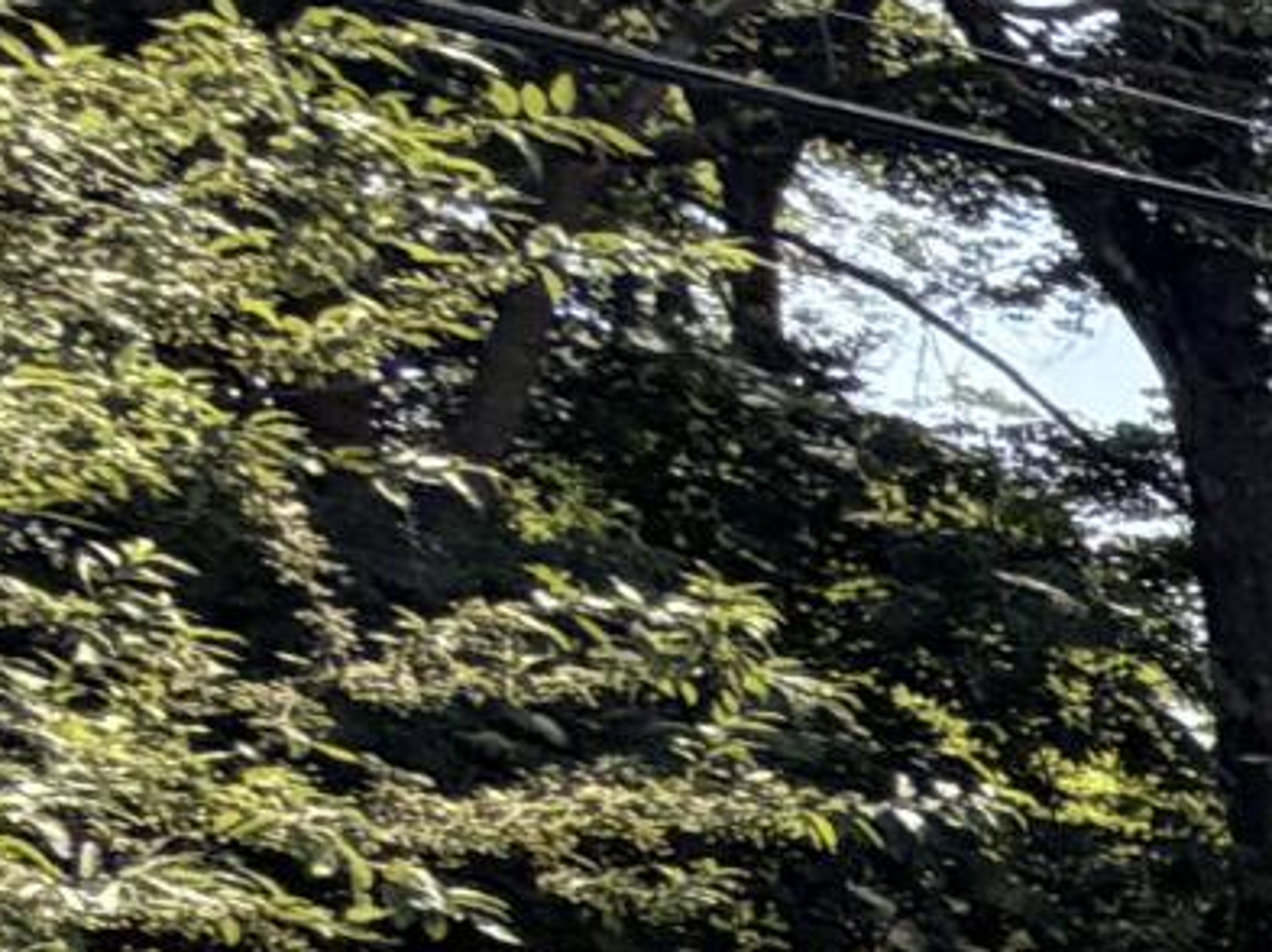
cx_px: 4628
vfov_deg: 11.9
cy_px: 2072
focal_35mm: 107
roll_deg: -0.9
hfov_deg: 9.2
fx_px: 3928
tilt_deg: -9.6
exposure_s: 1/651
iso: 40
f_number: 2.2
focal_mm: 2.22
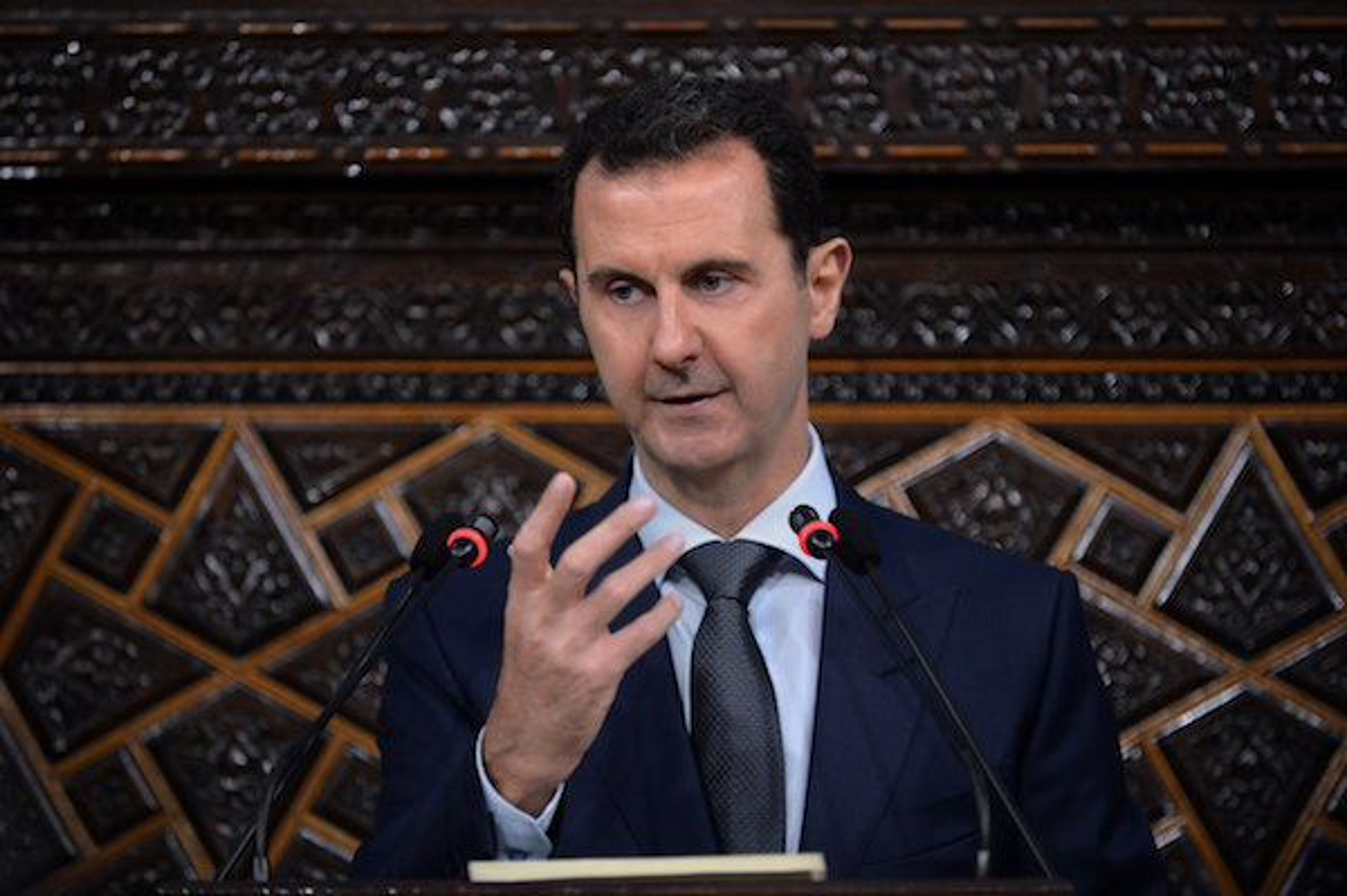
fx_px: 7477
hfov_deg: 10.3
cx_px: 674
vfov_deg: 6.9
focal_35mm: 200
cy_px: 448
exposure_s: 1/125
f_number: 2.8
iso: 1250
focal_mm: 200
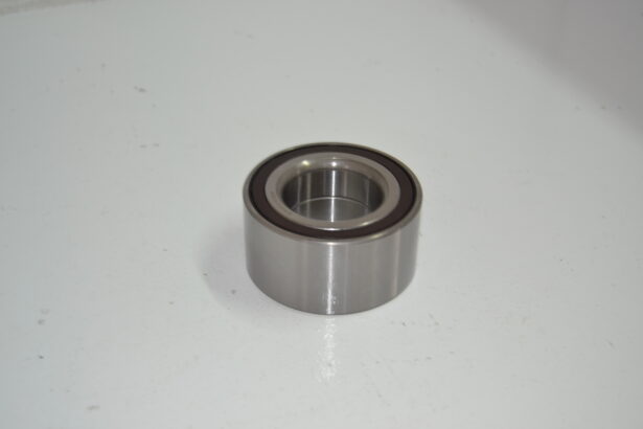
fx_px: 857
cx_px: 322
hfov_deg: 41.1
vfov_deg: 28.1
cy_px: 214
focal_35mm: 48
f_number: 4.5
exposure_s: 1/20
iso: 200
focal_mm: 32
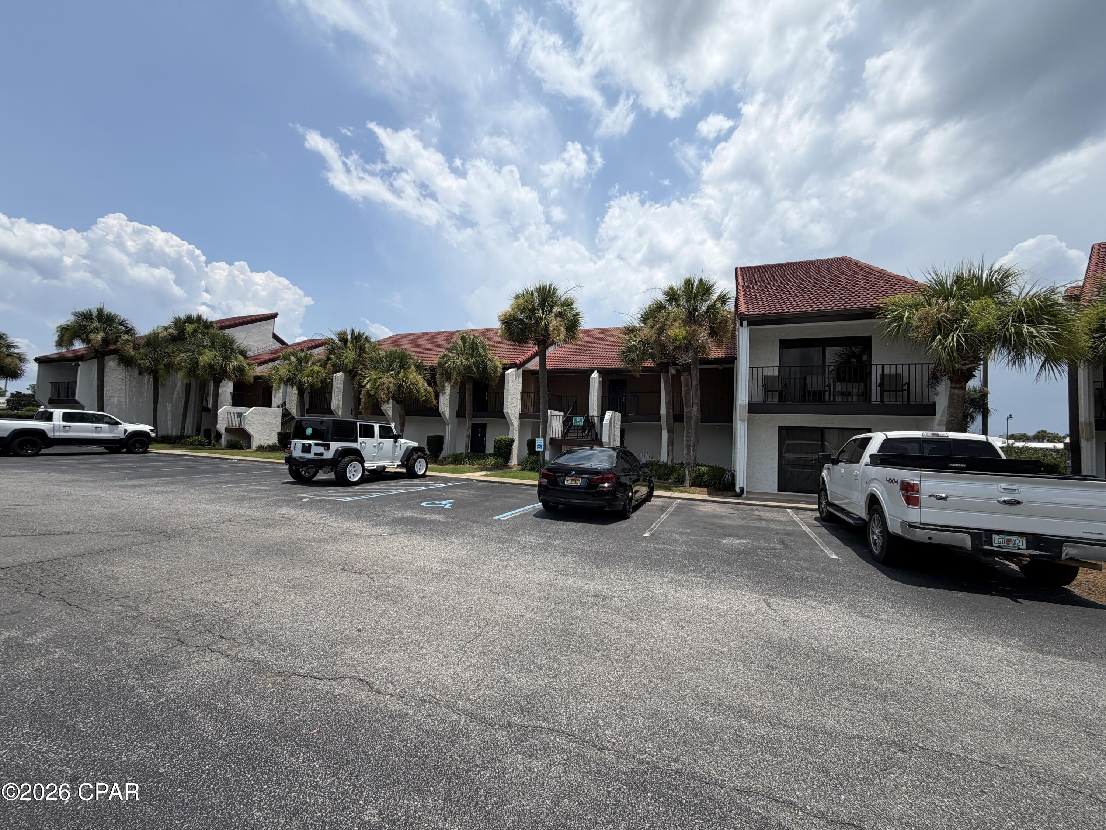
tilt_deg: +4.2
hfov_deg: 102.1
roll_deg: -2.7
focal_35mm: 14
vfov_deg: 85.7
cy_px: 415
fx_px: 447
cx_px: 553
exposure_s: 1/1399
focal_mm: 2.22
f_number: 2.2
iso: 20
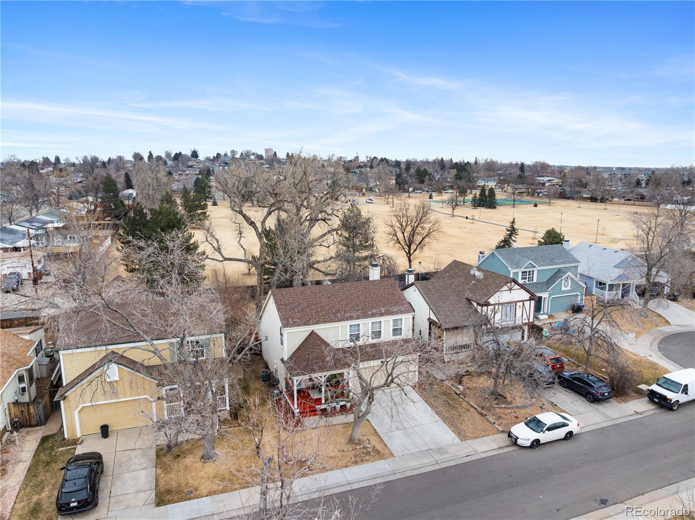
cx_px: 348
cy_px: 260
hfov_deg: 71.6
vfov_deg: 56.7
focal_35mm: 24
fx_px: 481
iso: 100
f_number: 4
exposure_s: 1/200
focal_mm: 12.29
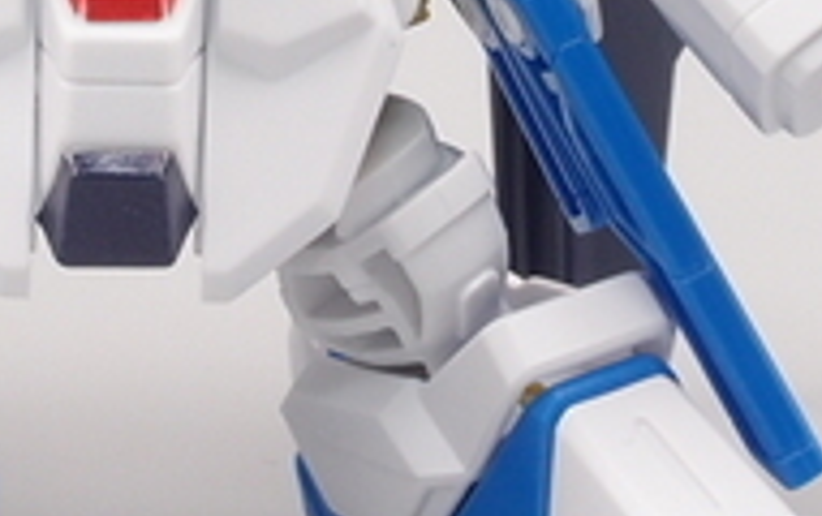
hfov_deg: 7.3
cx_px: 121
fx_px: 6461
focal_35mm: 288
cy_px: -327
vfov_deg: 4.5
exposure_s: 1/8
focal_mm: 14.05
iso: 100
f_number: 8
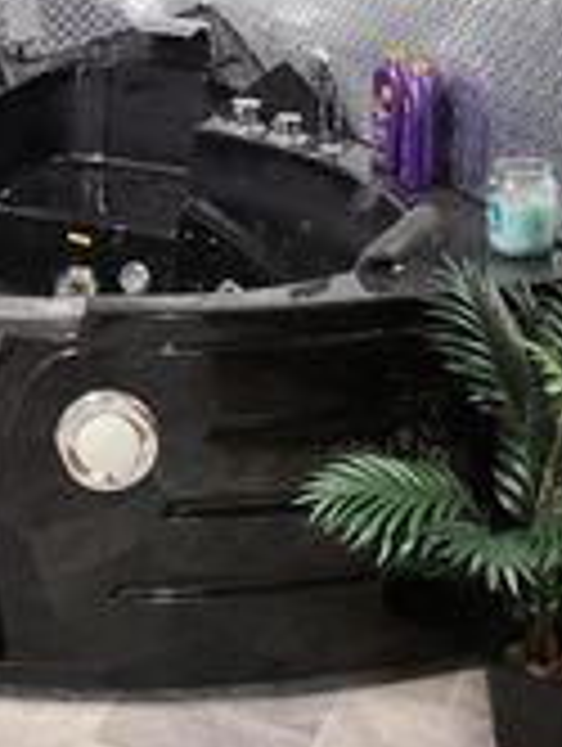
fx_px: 1619
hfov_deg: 19.6
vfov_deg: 25.2
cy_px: 76
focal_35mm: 75
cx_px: 148
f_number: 1.8
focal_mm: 5.4
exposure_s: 1/40
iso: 400
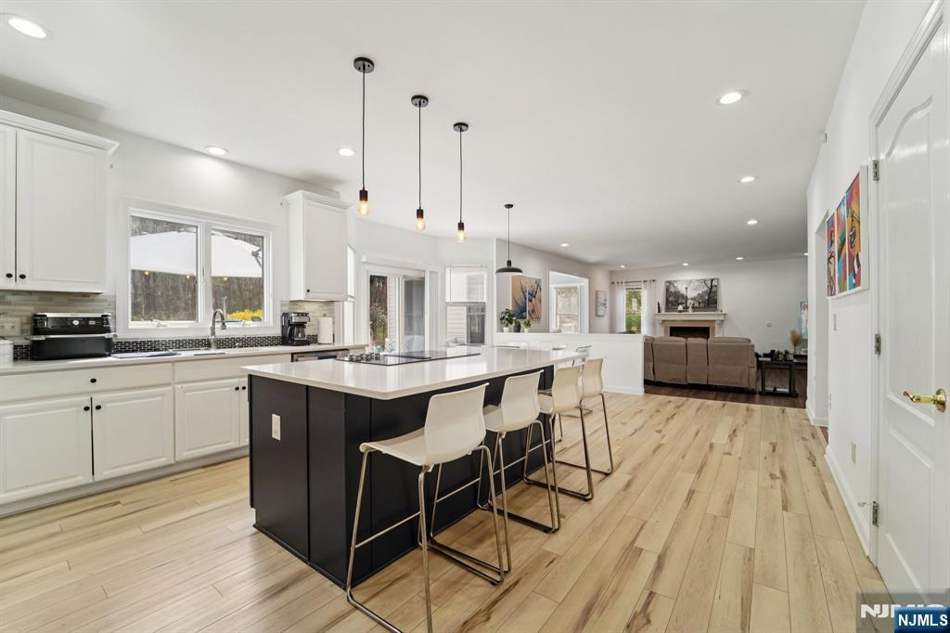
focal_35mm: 14
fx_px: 369
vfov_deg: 81.2
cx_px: 475
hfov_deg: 104.3
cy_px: 316
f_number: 8
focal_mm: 14
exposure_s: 1/80
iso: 400
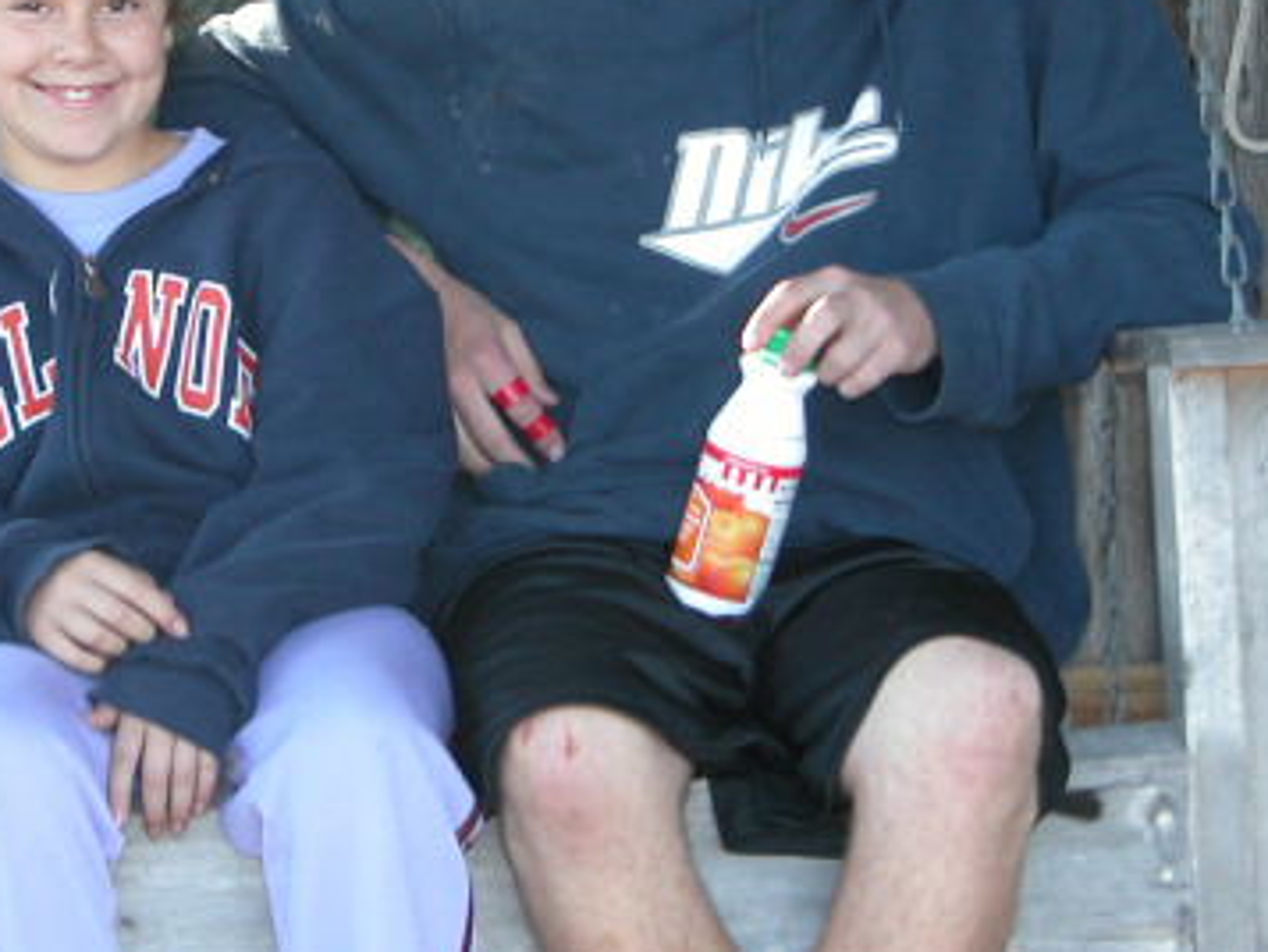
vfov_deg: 7.5
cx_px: 263
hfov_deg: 10.0
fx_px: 7219
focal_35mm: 197
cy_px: 249
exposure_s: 1/60.3
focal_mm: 22.3
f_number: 3.5
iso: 100
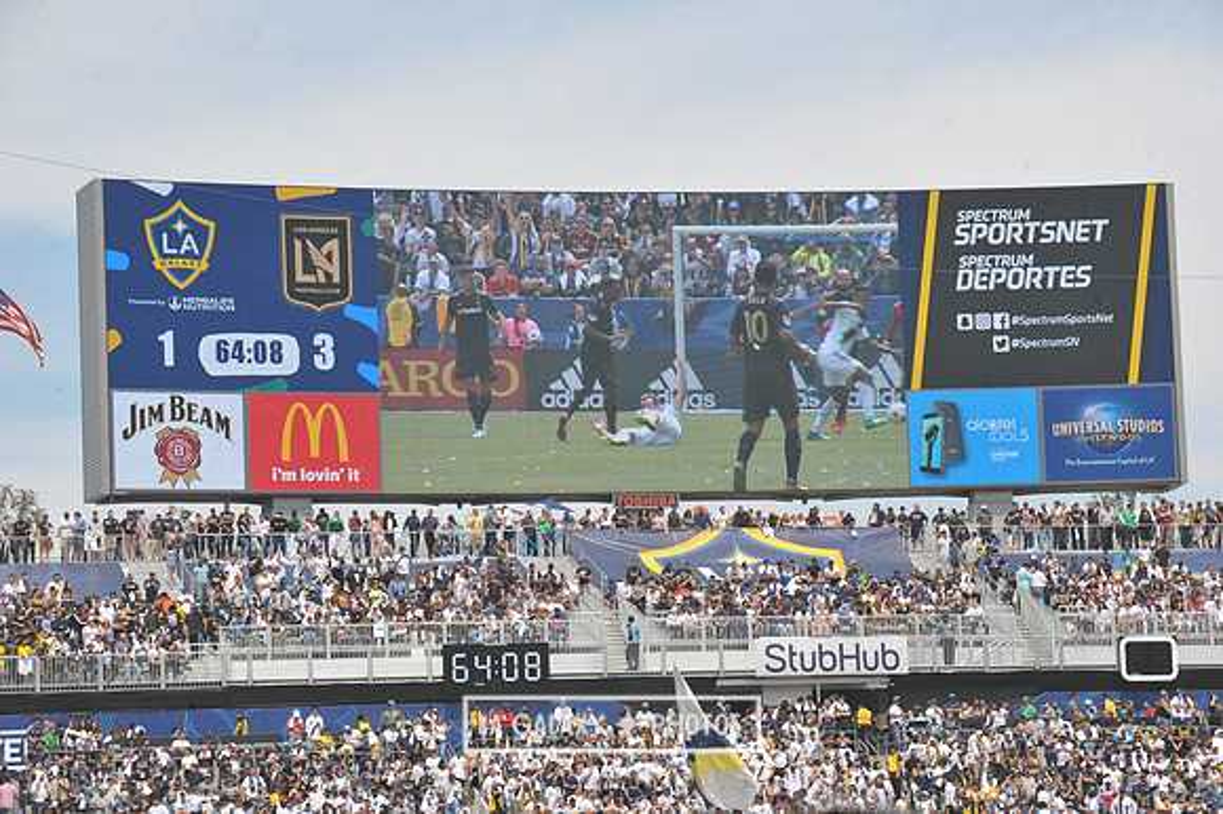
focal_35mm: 135
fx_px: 4583
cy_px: 407
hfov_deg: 15.2
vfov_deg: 10.1
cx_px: 612
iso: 320
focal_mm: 135
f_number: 11
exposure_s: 1/500
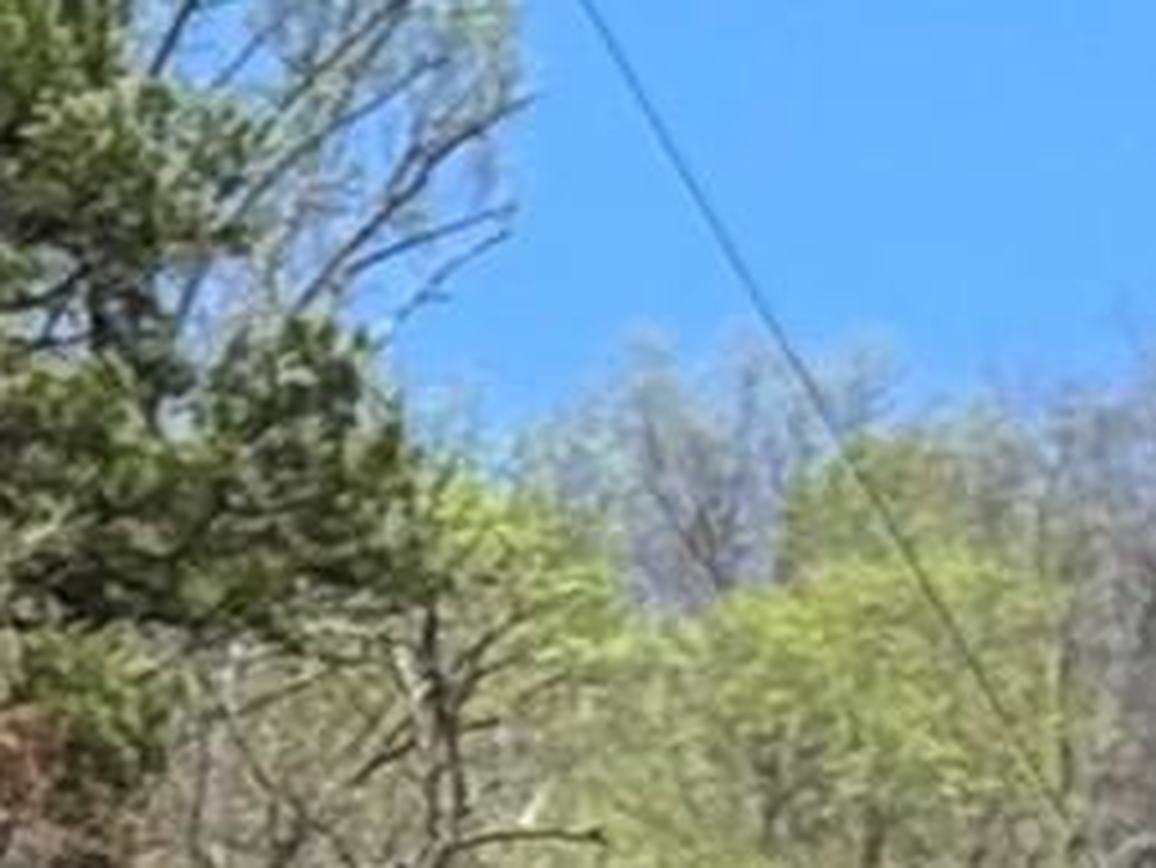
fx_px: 12796
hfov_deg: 4.9
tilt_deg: +19.2
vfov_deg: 3.8
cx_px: -2703
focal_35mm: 383
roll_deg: -0.4
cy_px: 1682
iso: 64
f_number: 1.78
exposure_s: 1/2252
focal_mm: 6.76
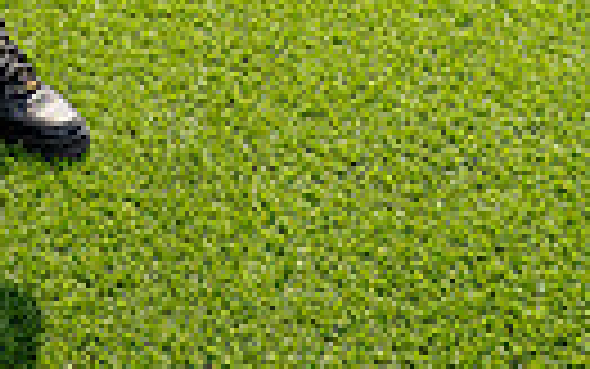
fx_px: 2252
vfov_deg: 8.5
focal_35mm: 140
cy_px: -562
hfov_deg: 14.7
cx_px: 41
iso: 320
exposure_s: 1/250
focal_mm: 40
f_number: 10
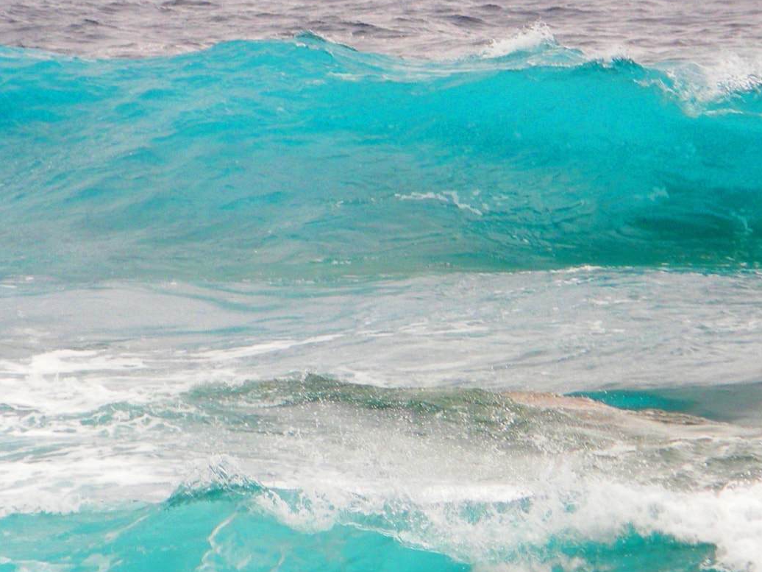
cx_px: 388
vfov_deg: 4.2
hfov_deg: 5.6
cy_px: 121
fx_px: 7837
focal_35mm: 356
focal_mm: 31.5
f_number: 5.6
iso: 80
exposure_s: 1/250
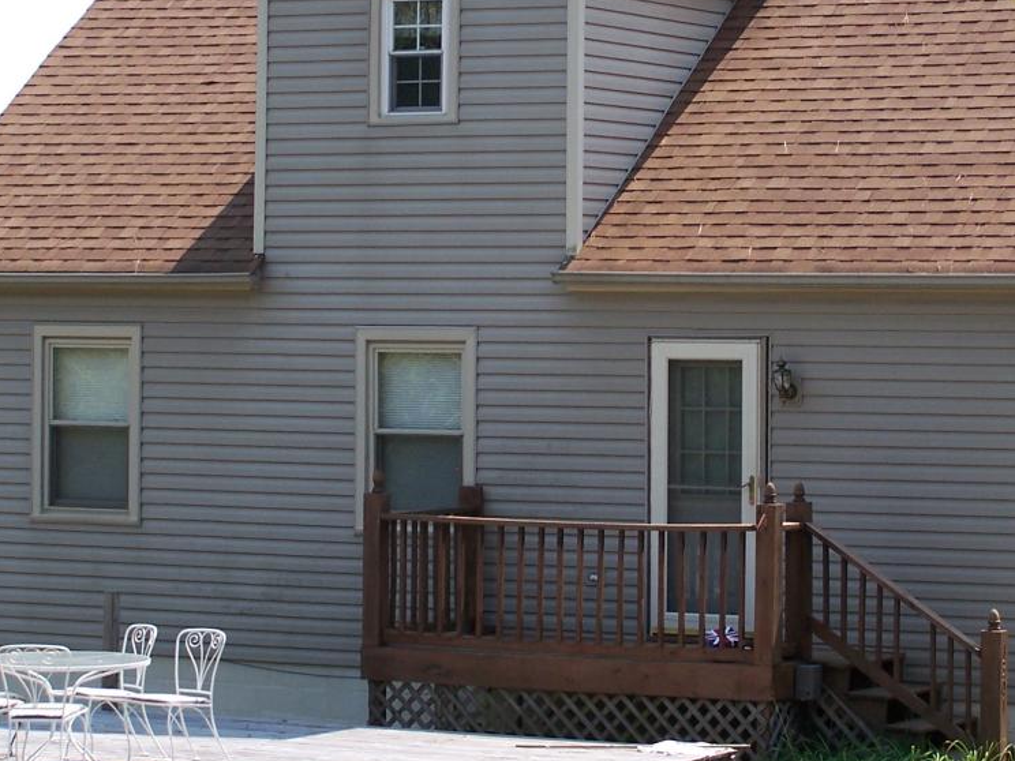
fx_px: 3782
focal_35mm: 129
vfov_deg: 11.5
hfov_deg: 15.2
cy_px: 206
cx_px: 692
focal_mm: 12.4
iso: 80
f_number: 3.2
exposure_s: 1/640
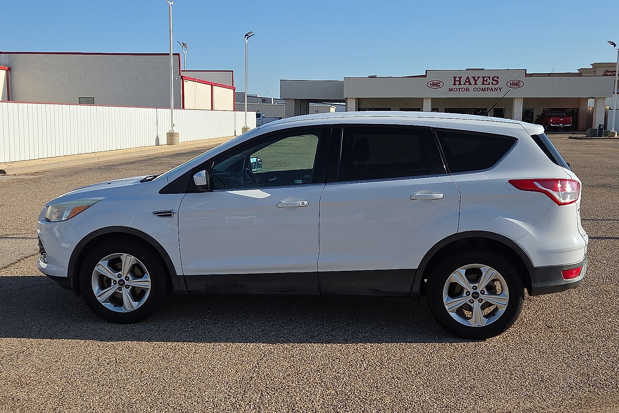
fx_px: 722
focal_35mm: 42
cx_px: 311
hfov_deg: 46.4
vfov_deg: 31.9
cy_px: 225
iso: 76
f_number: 1.8
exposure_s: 1/10000
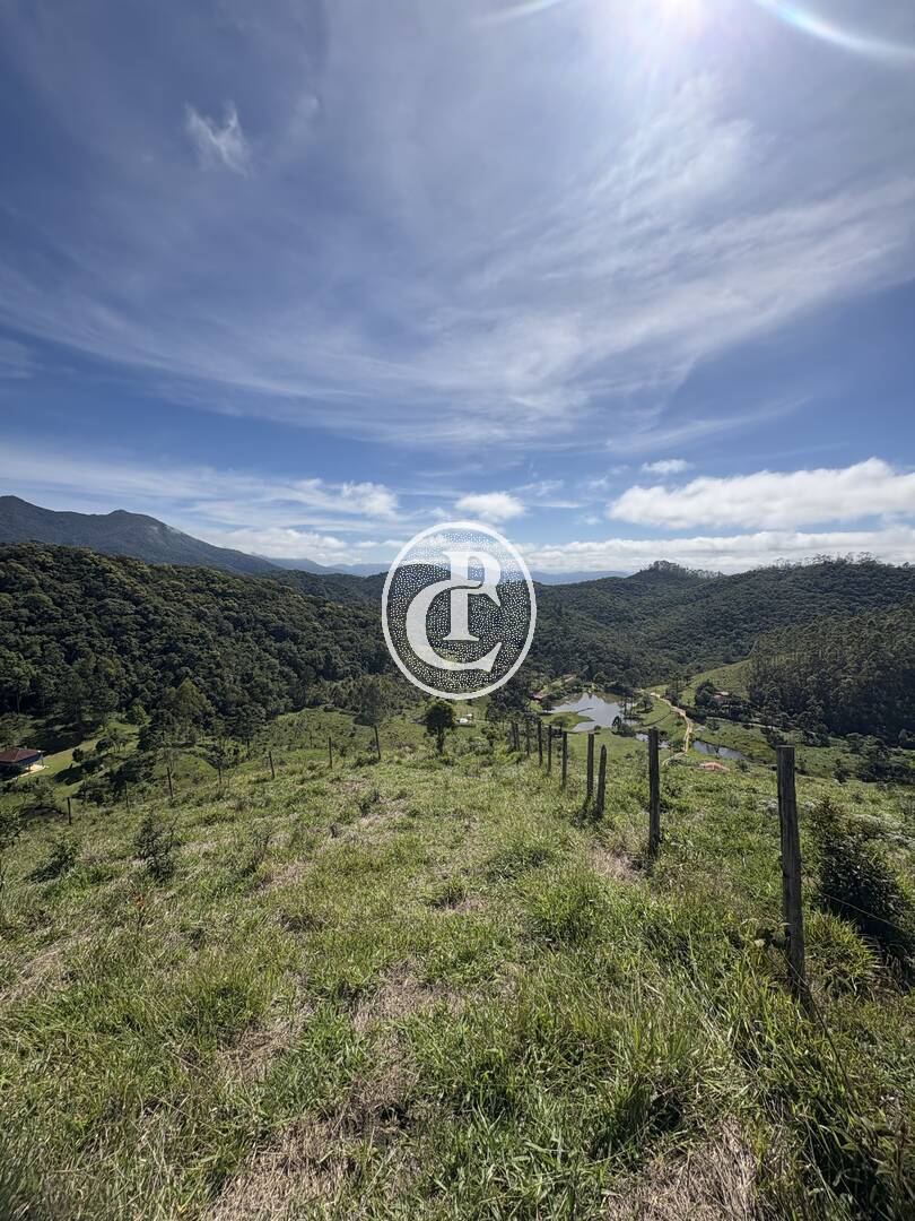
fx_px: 493
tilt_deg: -5.0
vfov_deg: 102.1
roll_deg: +0.9
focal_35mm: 14
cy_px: 610
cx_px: 458
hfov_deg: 85.7
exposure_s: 1/3247
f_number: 2.2
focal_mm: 2.22
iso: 40
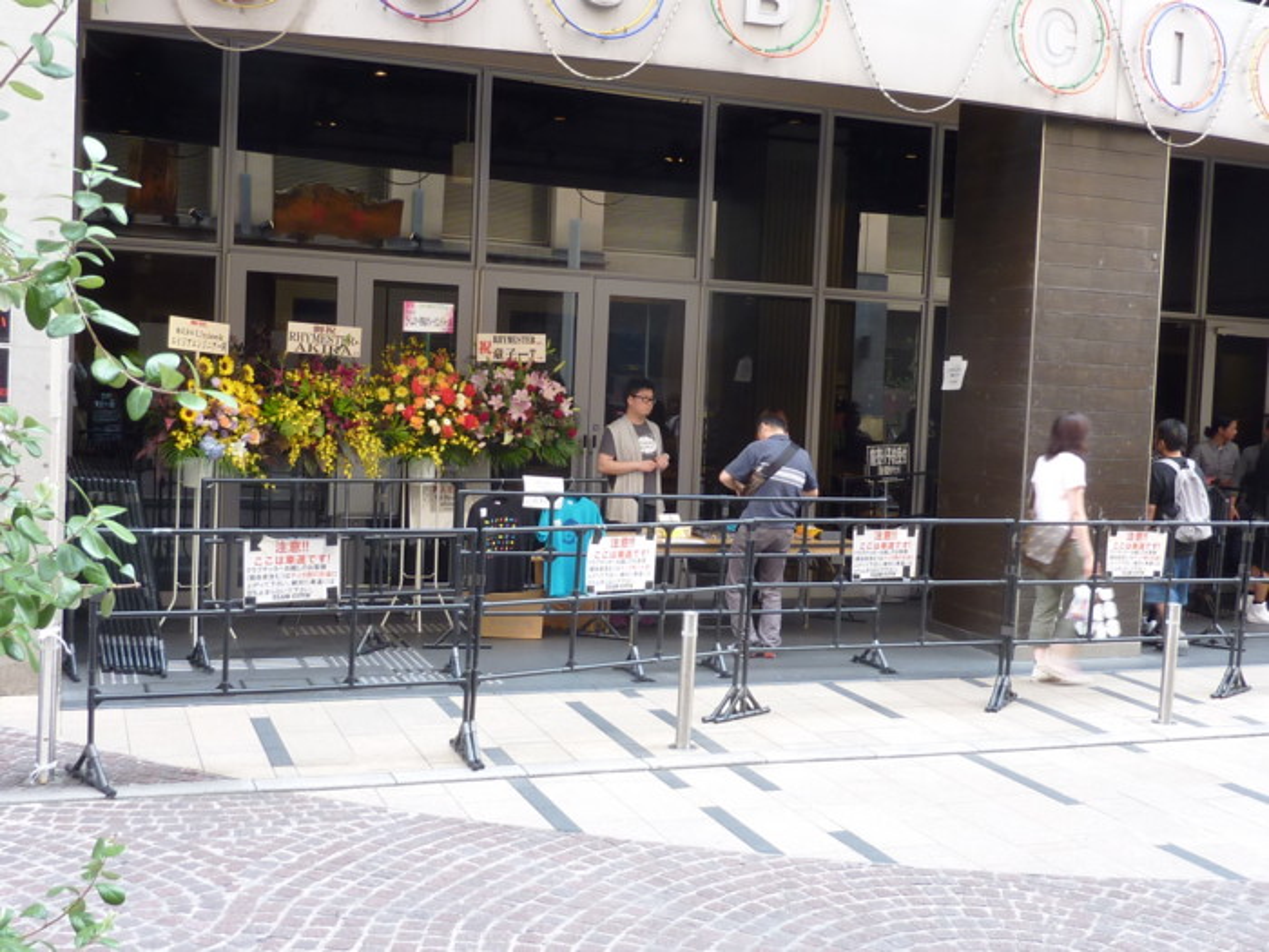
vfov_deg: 36.8
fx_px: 1430
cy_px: 476
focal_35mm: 39
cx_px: 634
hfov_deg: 47.9
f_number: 3.3
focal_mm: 4.1
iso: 80
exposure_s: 1/15
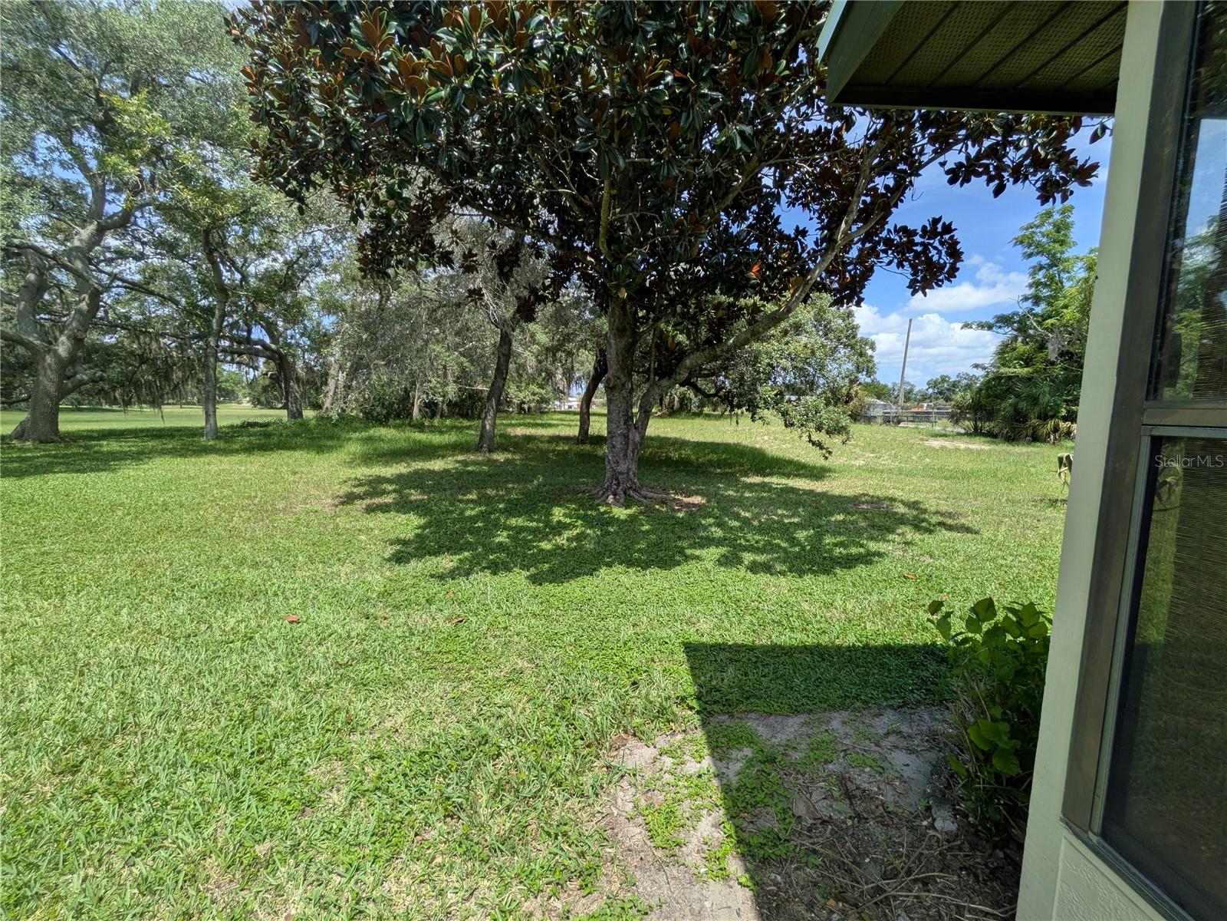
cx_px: 614
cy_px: 460
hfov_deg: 102.1
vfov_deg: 85.7
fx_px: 496
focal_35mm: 14
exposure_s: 1/1414
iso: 50
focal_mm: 1.83
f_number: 2.2
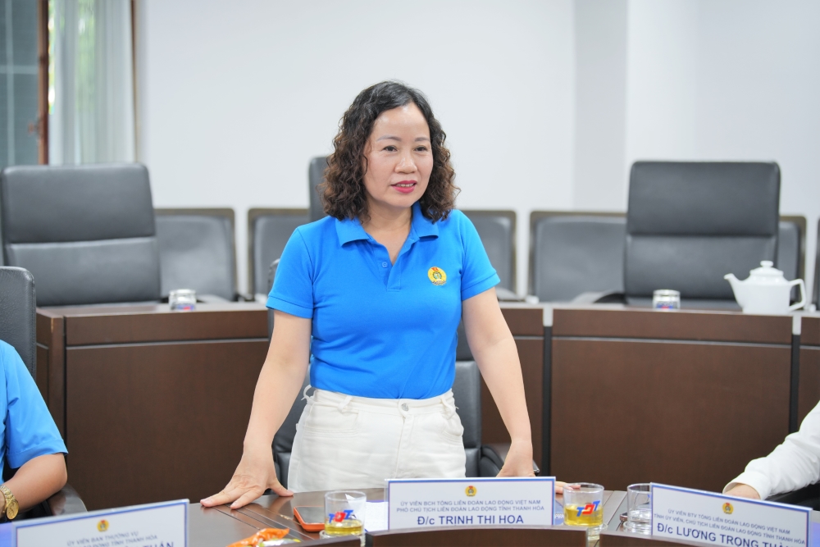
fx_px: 1731
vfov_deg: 18.0
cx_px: 410
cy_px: 274
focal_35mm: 76
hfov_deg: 26.6
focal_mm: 76
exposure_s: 1/100
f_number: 2.8
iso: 800
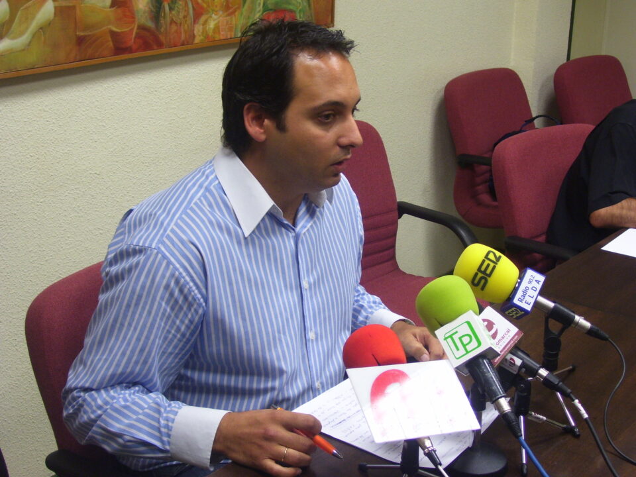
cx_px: 318
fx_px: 1047
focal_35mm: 57
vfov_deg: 25.7
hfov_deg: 33.8
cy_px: 238
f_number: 3.4
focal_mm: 9.4
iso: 160
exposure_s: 1/20
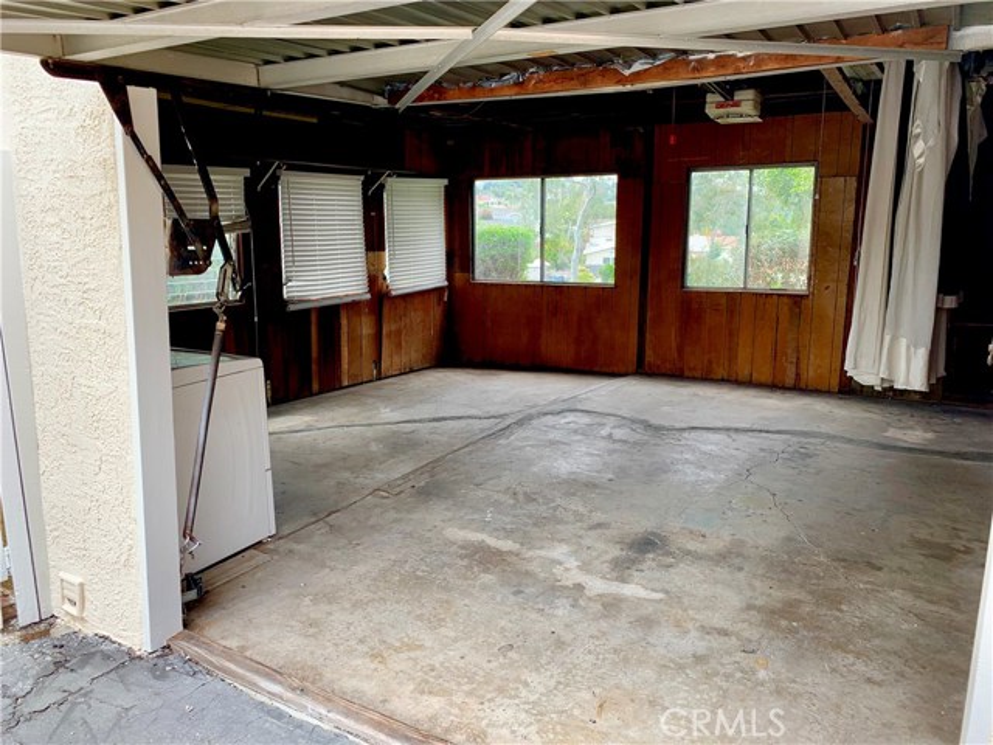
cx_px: 496
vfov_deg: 53.1
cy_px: 372
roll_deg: +0.2
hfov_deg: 67.3
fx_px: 746
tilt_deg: -11.9
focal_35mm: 26
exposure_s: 1/267
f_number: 1.8
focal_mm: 4.25
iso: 25
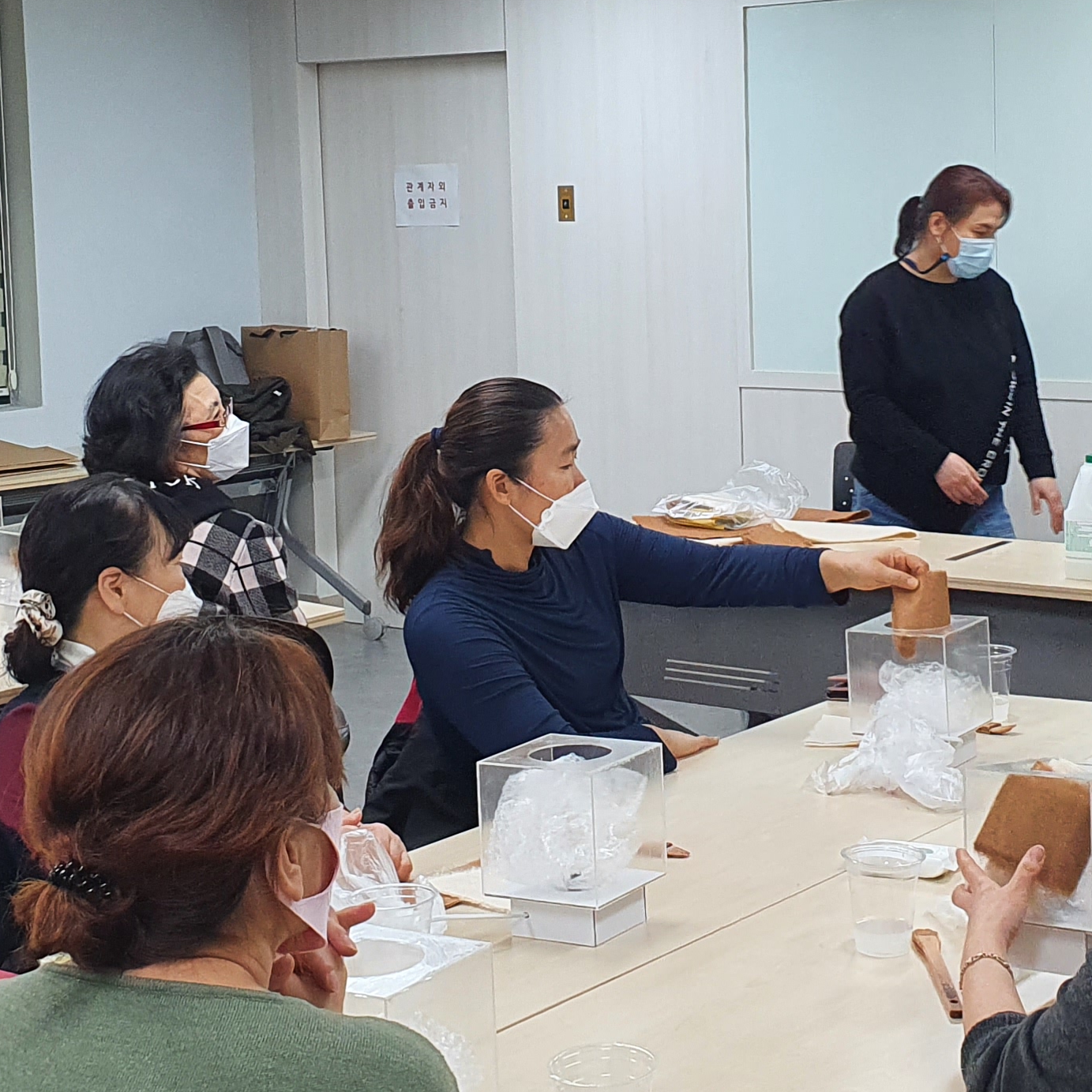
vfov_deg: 25.6
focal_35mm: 67
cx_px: 636
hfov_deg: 25.7
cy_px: 399
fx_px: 2391
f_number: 2.4
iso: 160
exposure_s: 1/120
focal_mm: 4.32
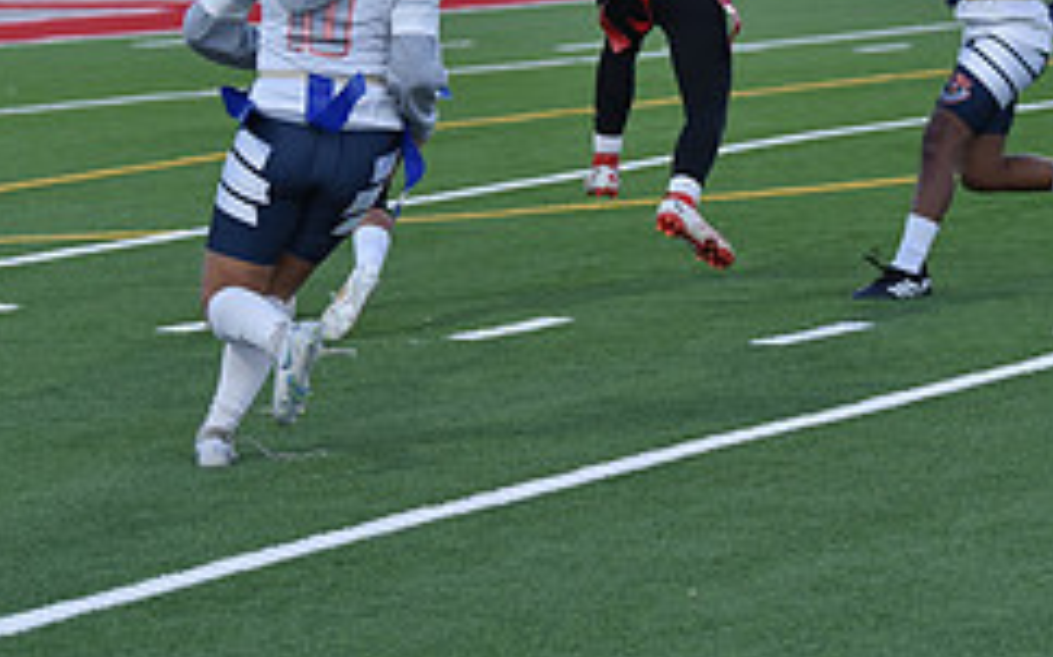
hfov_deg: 9.3
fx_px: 6454
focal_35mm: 225
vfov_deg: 5.8
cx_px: 687
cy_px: -133
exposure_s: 1/800
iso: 560
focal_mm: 92
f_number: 2.8
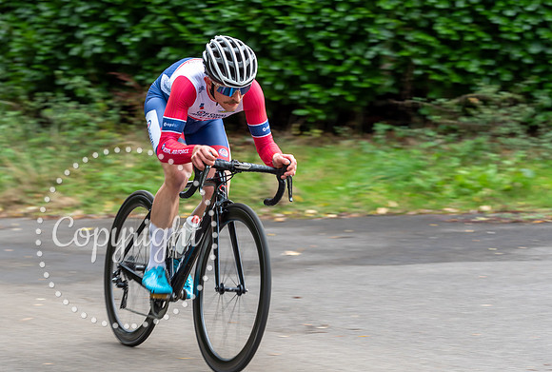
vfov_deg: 10.5
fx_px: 2021
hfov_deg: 15.5
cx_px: 230
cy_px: 125
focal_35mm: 131
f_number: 4
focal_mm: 98
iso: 160
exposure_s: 1/160
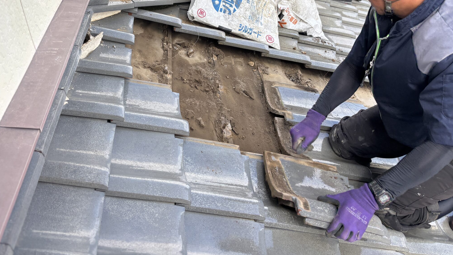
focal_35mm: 36
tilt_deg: -30.1
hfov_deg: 54.9
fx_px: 432
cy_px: 53
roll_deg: +4.1
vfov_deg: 32.0
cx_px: 185
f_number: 1.6
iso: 50
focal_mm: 5.96
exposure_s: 1/707
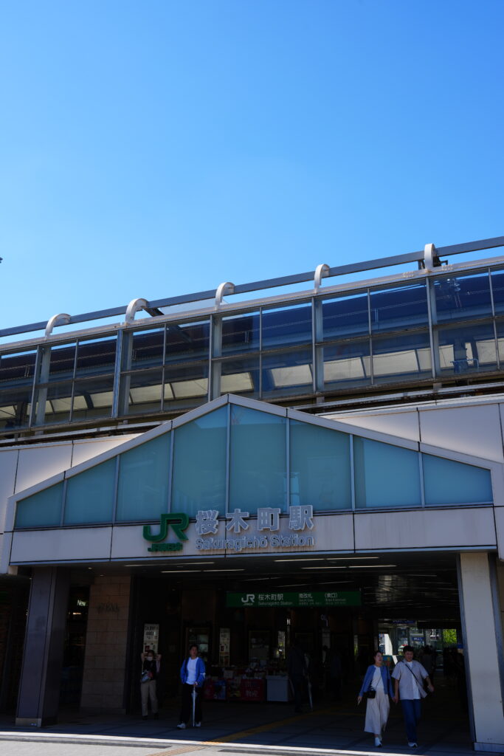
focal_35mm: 37
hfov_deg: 36.0
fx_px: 777
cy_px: 378
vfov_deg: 51.9
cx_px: 252
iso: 100
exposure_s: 1/125
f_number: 9
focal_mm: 37
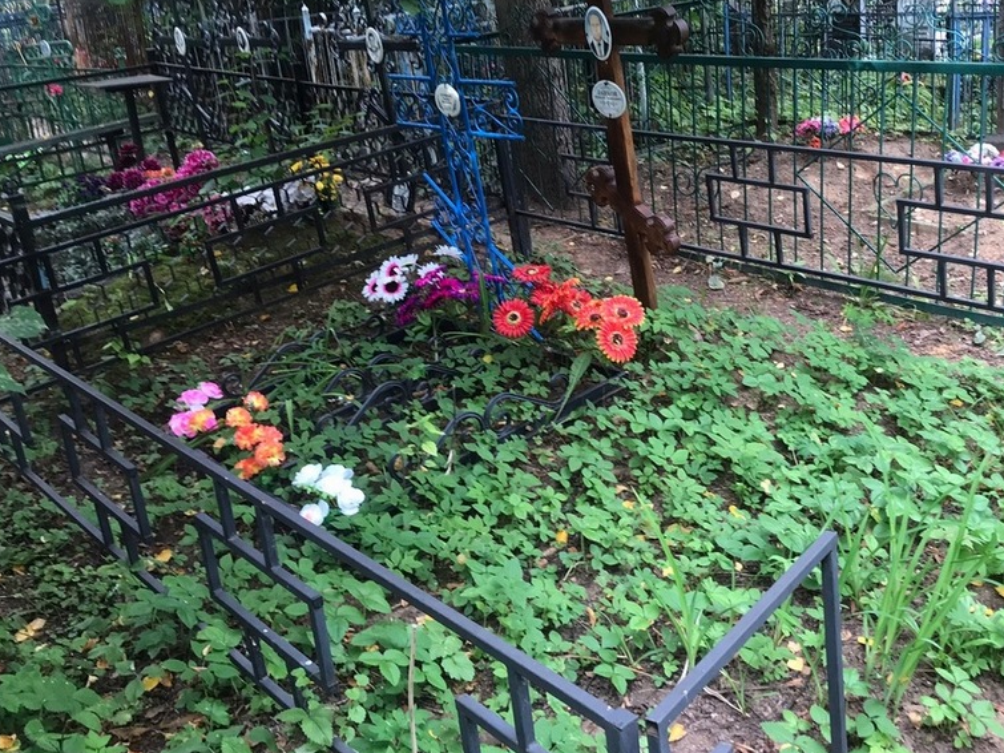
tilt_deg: -17.7
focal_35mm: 38
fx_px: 1102
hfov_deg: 48.6
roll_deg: +9.0
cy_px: 273
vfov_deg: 37.4
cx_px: 617
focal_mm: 3.99
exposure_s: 1/50
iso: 25
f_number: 1.8
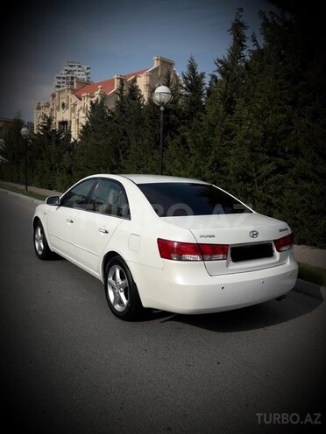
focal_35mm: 28
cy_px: 217
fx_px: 352
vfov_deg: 63.4
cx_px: 163
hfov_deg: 49.7
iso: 40
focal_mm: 3.7
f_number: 1.9
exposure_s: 1/2747
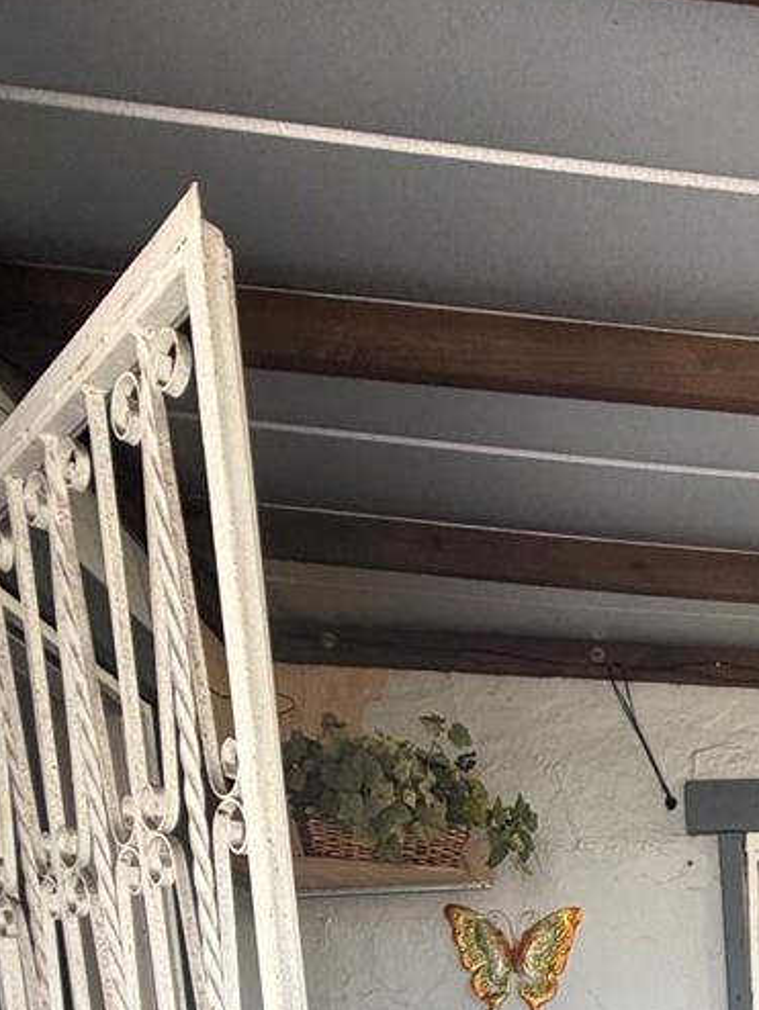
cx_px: 687
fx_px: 993
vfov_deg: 39.6
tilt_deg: -7.0
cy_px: 1200
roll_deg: +2.3
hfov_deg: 38.8
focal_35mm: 34
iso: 160
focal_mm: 2.22
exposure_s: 1/121
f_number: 2.2
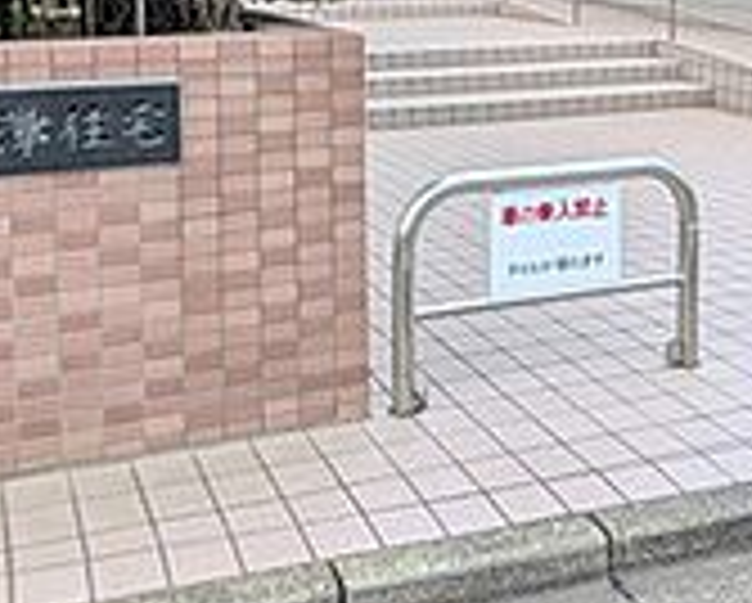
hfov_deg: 38.0
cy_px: 32
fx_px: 1092
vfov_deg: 29.3
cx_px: 374
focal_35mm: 49
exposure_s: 1/526
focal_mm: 1.83
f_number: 2.2
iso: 50
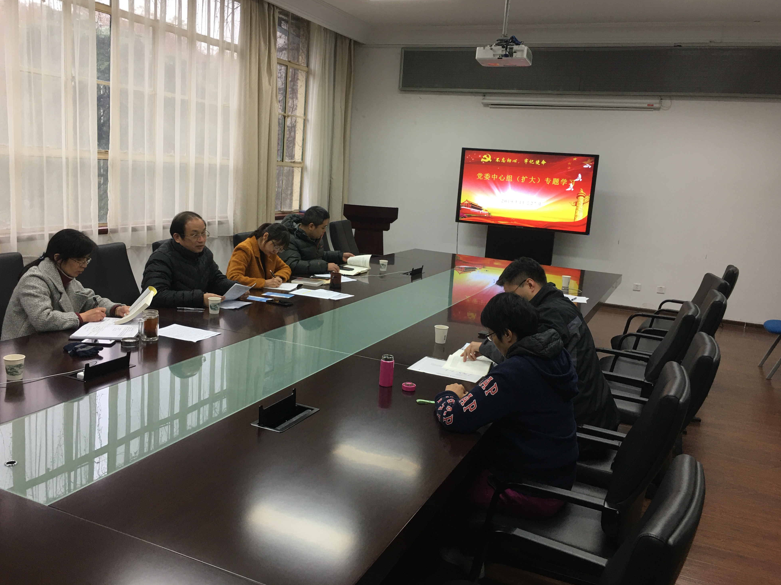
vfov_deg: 46.8
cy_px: 287
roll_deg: -4.2
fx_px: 677
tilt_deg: -7.9
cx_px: 384
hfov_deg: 60.0
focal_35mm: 30
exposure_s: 1/17
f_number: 2.2
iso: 40
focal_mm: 4.15
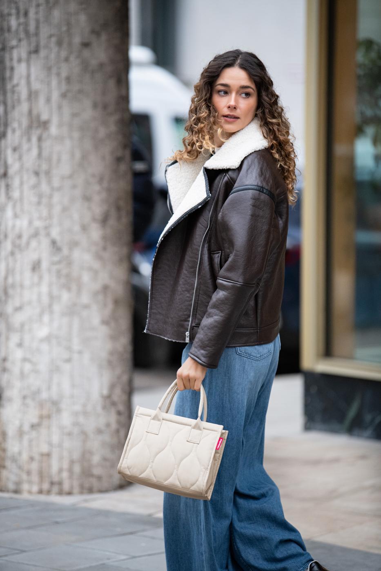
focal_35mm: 170
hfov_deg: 8.1
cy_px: 286
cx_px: 190
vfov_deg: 12.1
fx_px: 2699
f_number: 2.8
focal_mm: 170
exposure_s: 1/800
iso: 1250
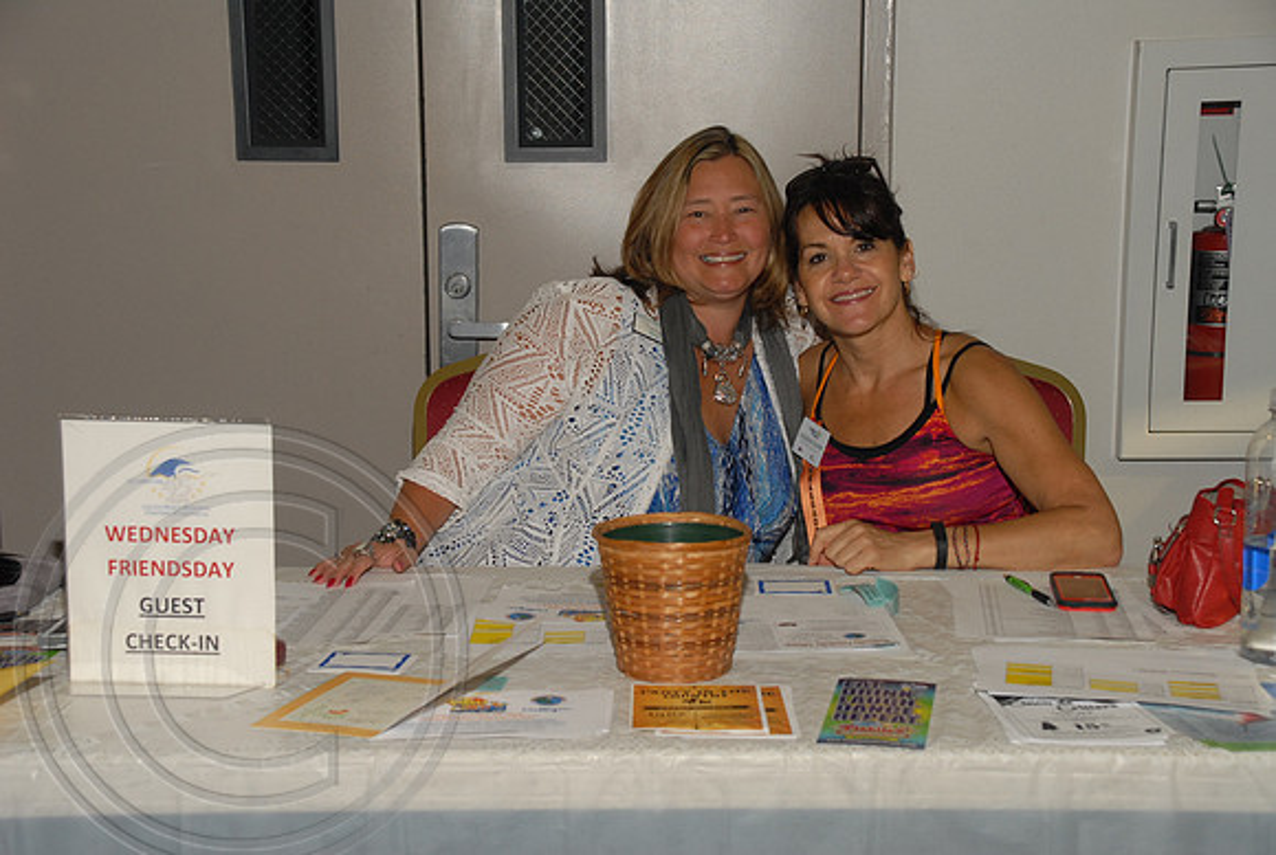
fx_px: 2024
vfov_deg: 23.9
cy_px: 428
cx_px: 638
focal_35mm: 57
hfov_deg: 35.0
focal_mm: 38
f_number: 5.6
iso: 500
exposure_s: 1/125
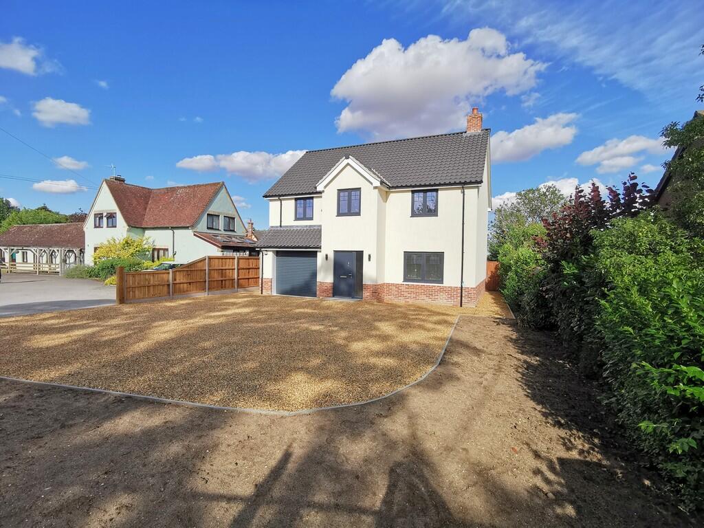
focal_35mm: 17
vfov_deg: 74.7
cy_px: 264
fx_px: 346
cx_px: 352
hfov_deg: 91.0
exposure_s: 1/724
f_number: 2.2
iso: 50
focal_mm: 2.26
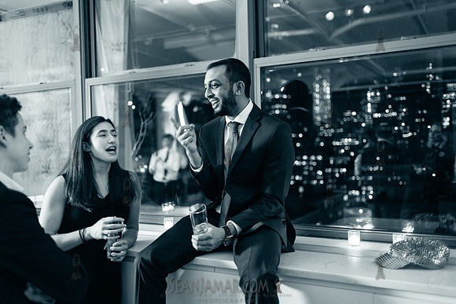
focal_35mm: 35
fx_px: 443
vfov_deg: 37.9
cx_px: 228
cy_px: 152
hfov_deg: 54.4
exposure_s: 1/100
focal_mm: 35
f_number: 2
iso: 3200
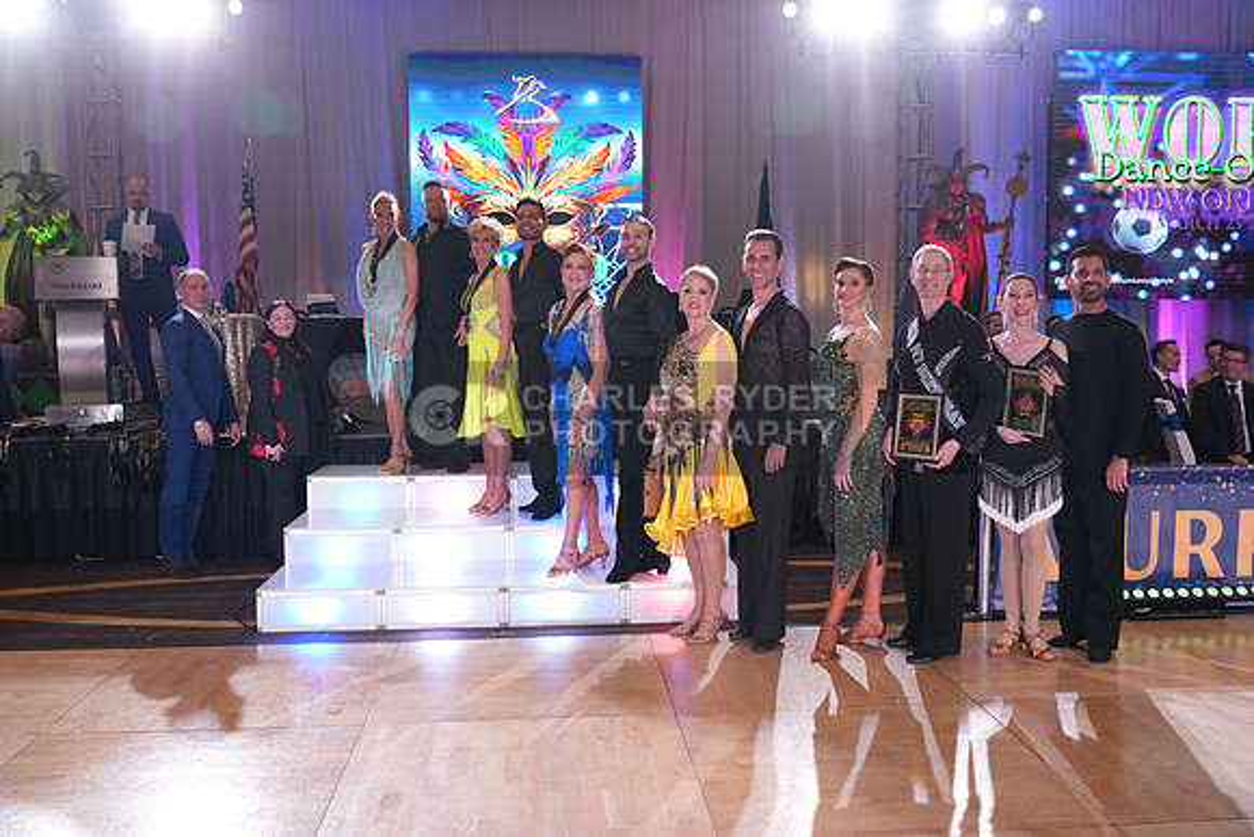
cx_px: 627
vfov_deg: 38.9
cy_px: 418
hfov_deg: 55.8
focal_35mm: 34
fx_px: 1185
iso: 2500
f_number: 4
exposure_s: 1/500
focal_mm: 34
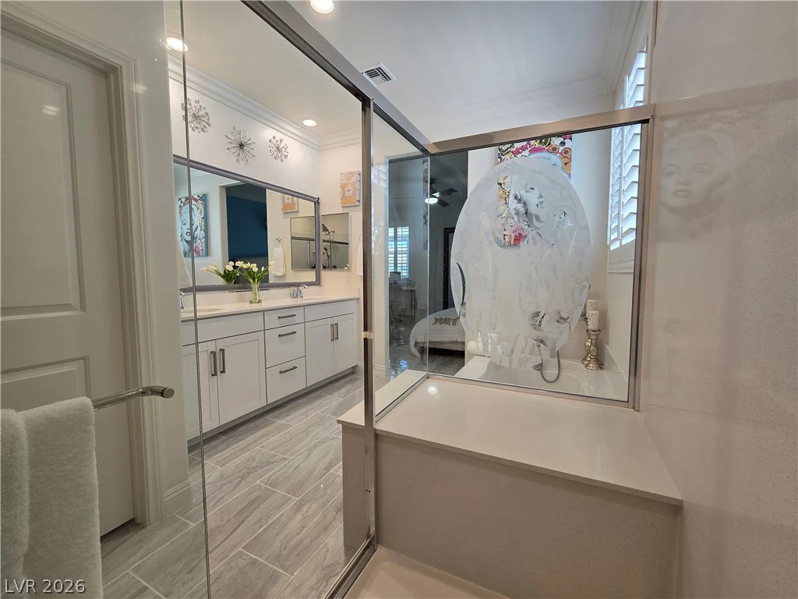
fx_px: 300
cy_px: 300
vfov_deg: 89.9
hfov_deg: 106.2
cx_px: 399
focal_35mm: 13
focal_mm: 2.2
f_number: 2.2
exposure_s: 1/60
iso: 64
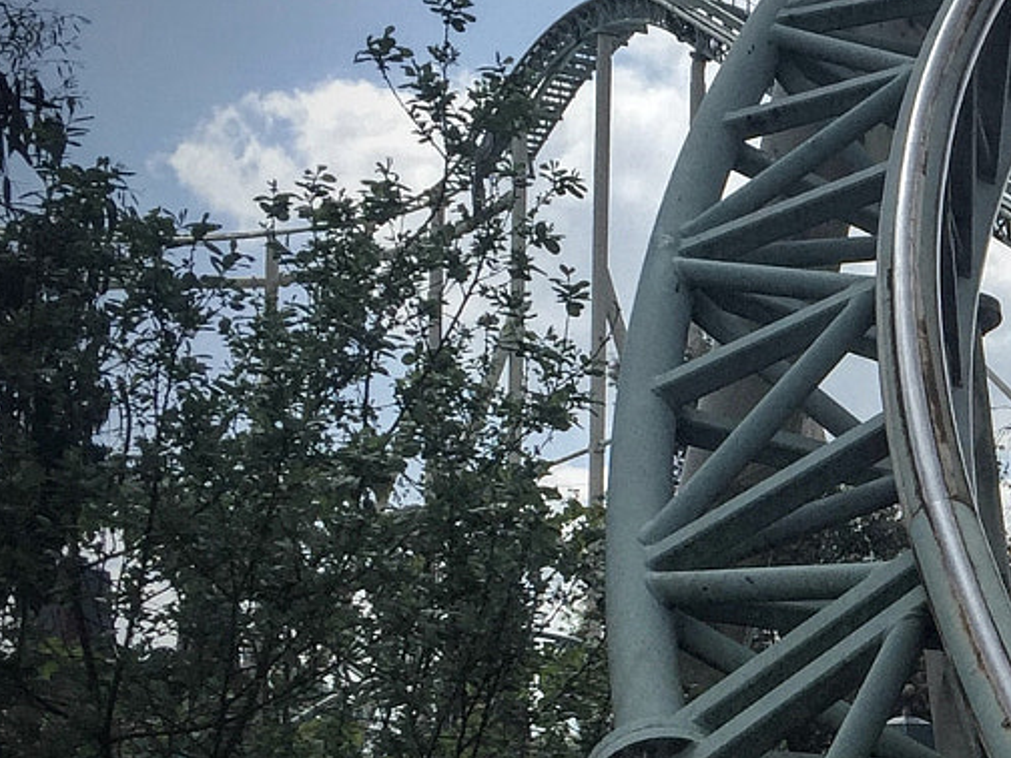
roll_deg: +1.3
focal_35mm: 92
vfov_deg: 15.9
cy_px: 632
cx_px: 1432
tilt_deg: +6.1
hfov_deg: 19.1
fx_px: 2687
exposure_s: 1/3597
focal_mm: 4.15
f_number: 2.2
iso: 32
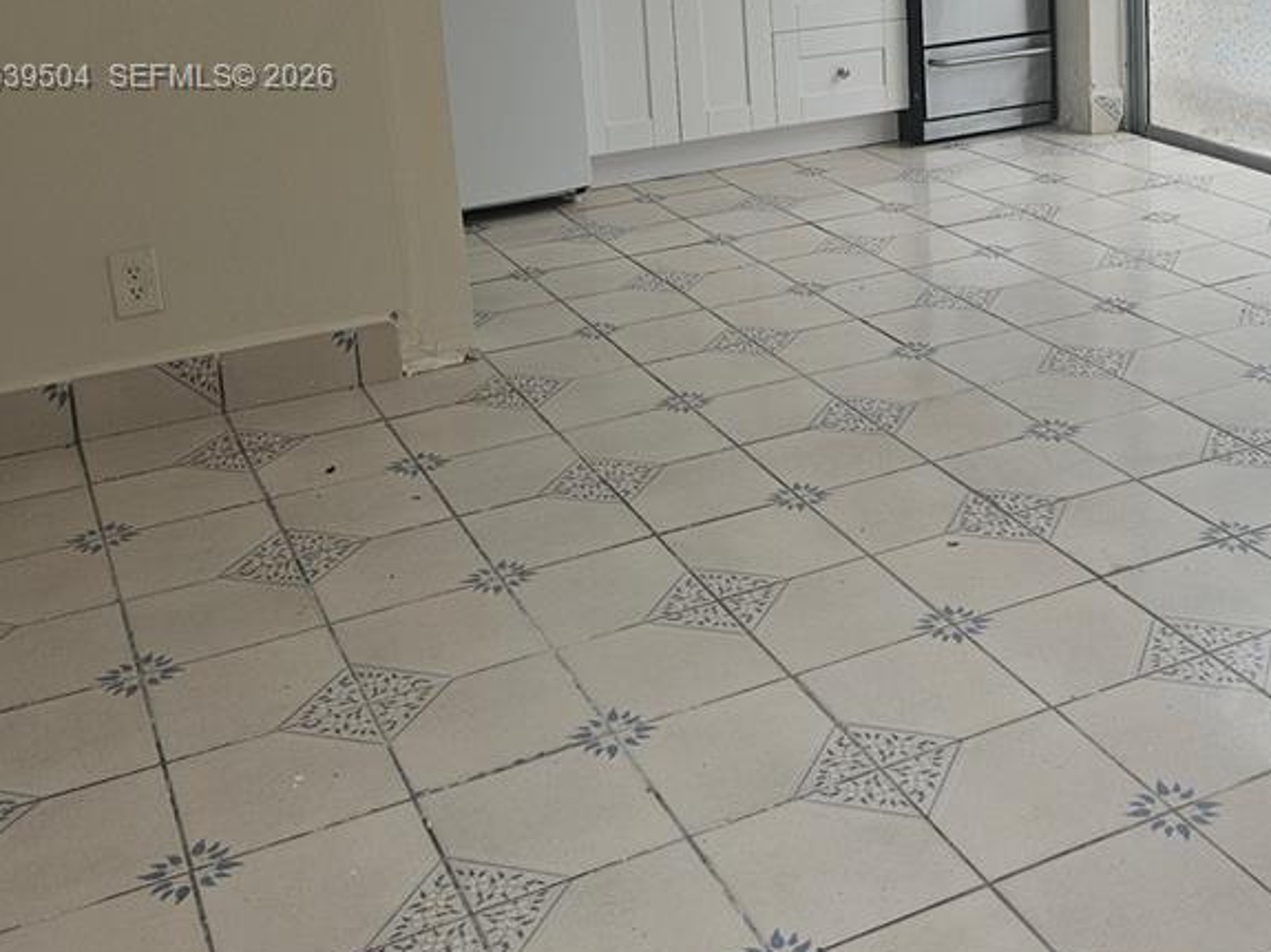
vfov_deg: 28.9
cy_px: 80
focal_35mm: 48
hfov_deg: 38.8
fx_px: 1762
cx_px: 920
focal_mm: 5.4
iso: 40
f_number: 1.8
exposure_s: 1/451
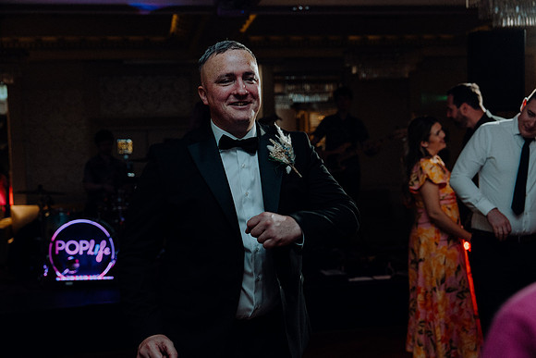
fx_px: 685
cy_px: 179
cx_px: 268
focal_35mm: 46
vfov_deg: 29.3
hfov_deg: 42.7
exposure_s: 1/160
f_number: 3.5
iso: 2500
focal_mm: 46
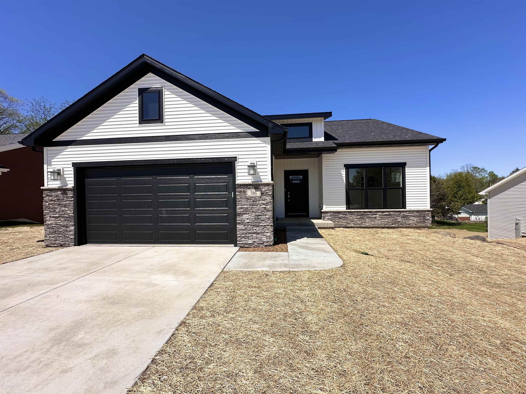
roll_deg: +1.6
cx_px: 263
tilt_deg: -1.0
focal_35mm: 14
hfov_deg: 102.1
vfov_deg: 85.7
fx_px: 213
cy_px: 197
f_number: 2.2
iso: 40
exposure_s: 1/3509
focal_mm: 2.22
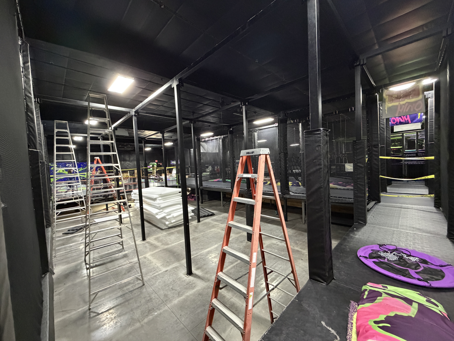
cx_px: 227
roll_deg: +3.3
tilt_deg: -2.4
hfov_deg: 102.1
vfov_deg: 85.7
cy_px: 170
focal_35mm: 14
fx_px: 184
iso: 1000
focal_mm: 2.22
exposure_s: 1/60
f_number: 2.2
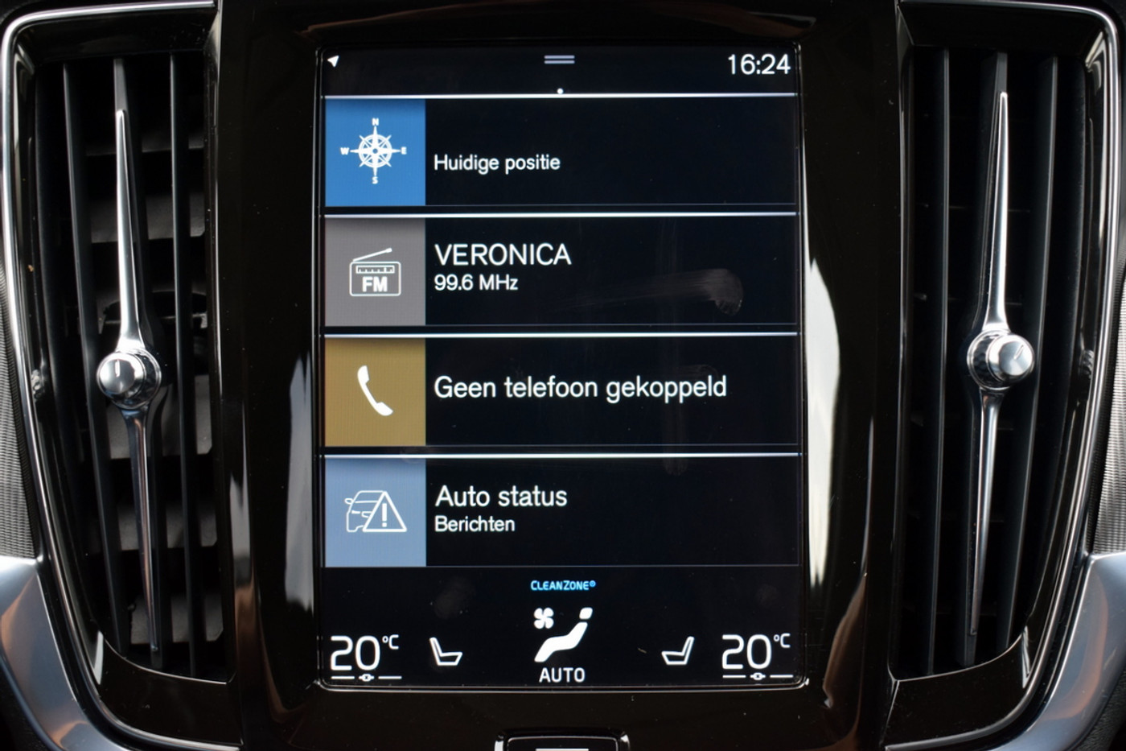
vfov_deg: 26.5
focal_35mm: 51
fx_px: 1595
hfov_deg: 38.9
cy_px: 376
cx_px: 563
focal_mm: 34
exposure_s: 1/60
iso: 640
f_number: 4.5
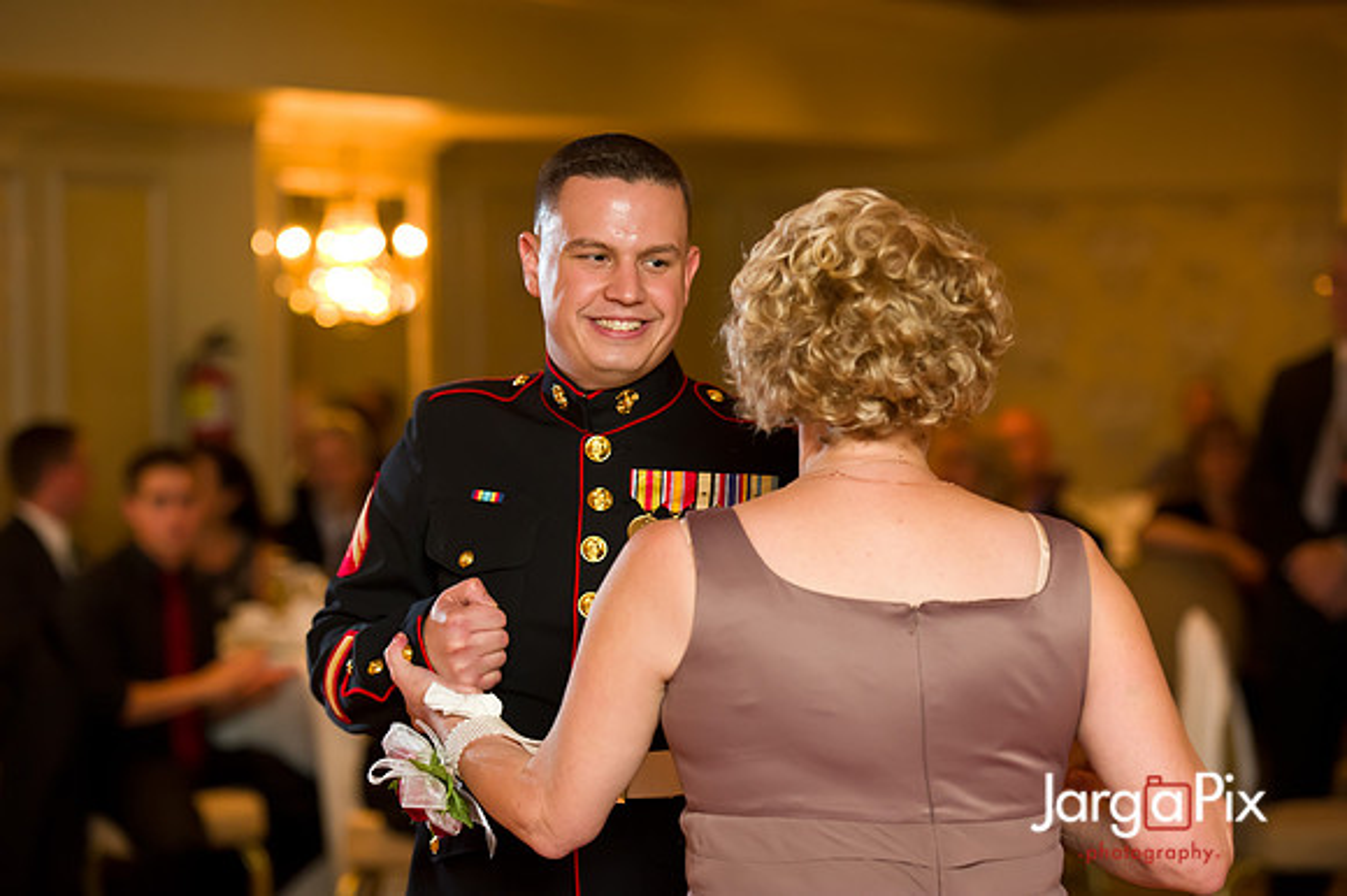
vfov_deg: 13.4
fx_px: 3814
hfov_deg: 20.0
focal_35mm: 102
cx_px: 674
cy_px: 448
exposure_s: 1/125
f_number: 3.2
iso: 1600
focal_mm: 102
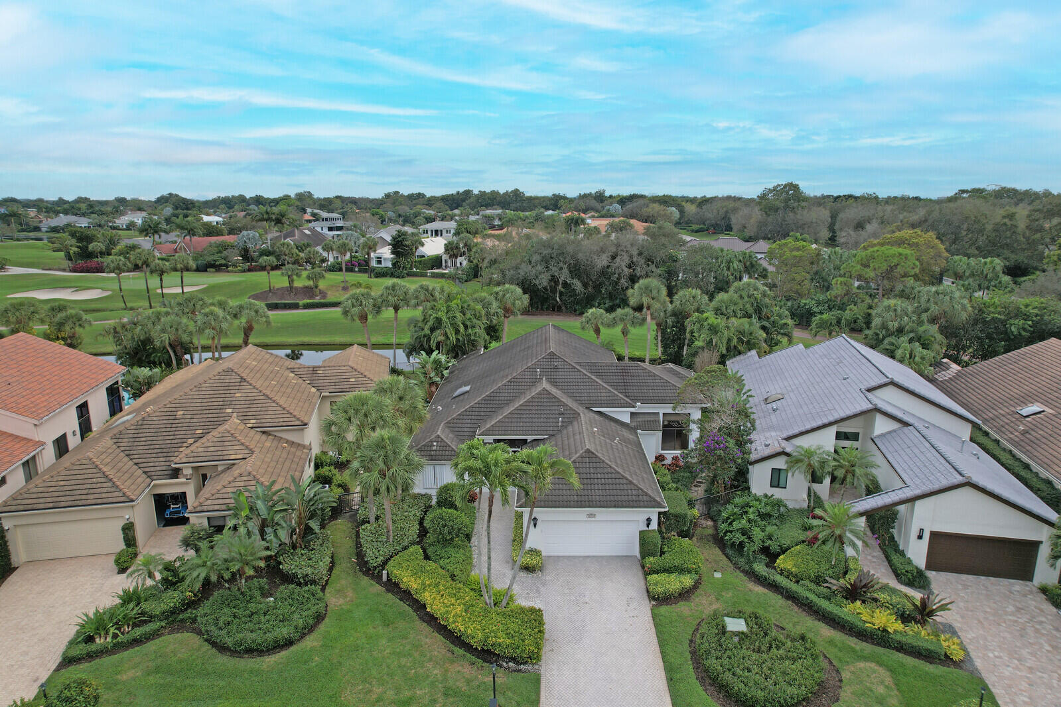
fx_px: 648
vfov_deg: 57.2
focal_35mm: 22
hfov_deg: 78.6
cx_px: 530
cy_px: 354
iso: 100
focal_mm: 8.38
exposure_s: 1/1000
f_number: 2.8
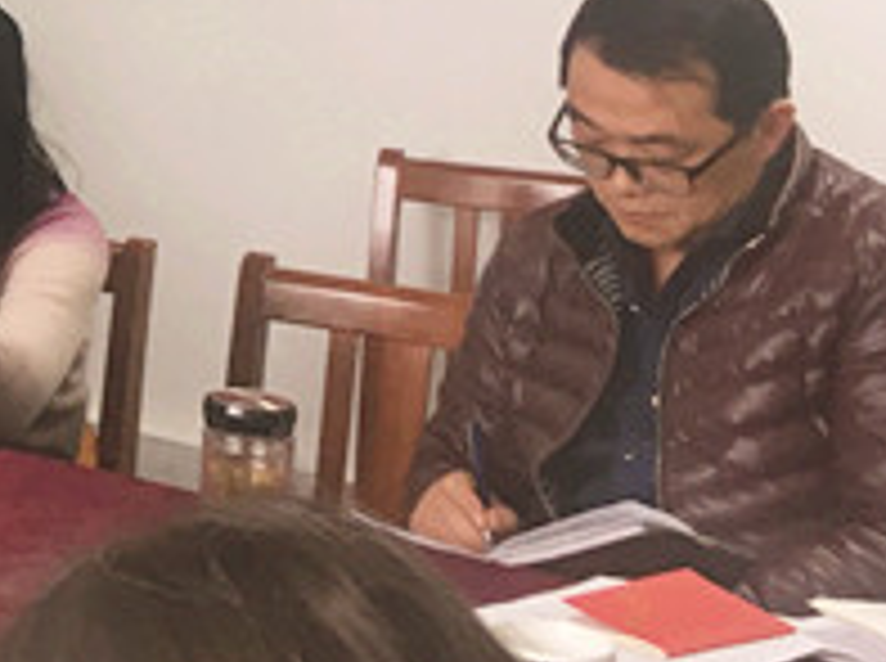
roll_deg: -1.5
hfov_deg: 14.9
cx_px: -634
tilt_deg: -5.3
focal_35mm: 118
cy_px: -122
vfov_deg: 12.2
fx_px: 3015
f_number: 2.2
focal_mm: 4.15
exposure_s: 1/33
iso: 64
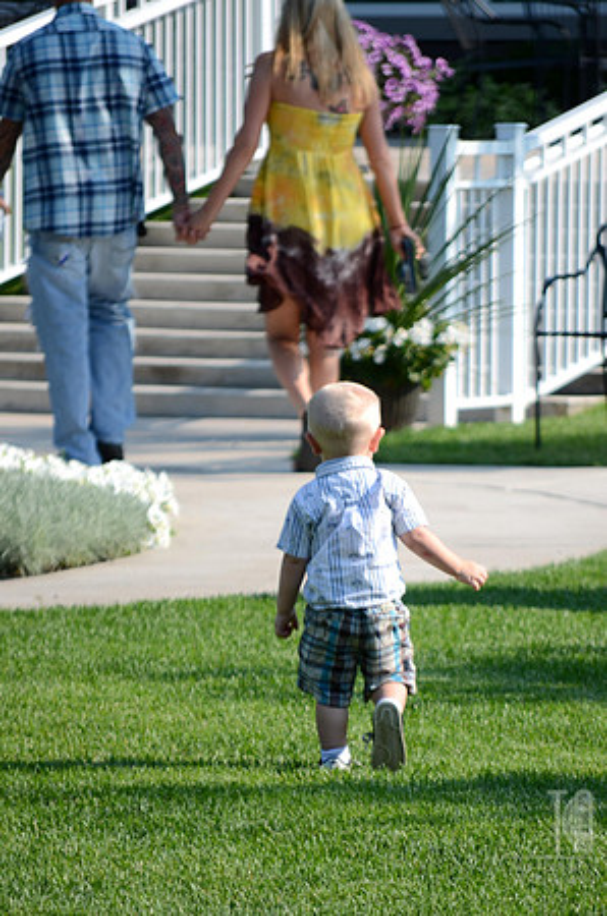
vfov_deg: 6.9
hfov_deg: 4.6
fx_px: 7622
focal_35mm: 300
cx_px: 304
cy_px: 458
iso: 100
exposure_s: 1/250
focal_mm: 200
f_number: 5.6
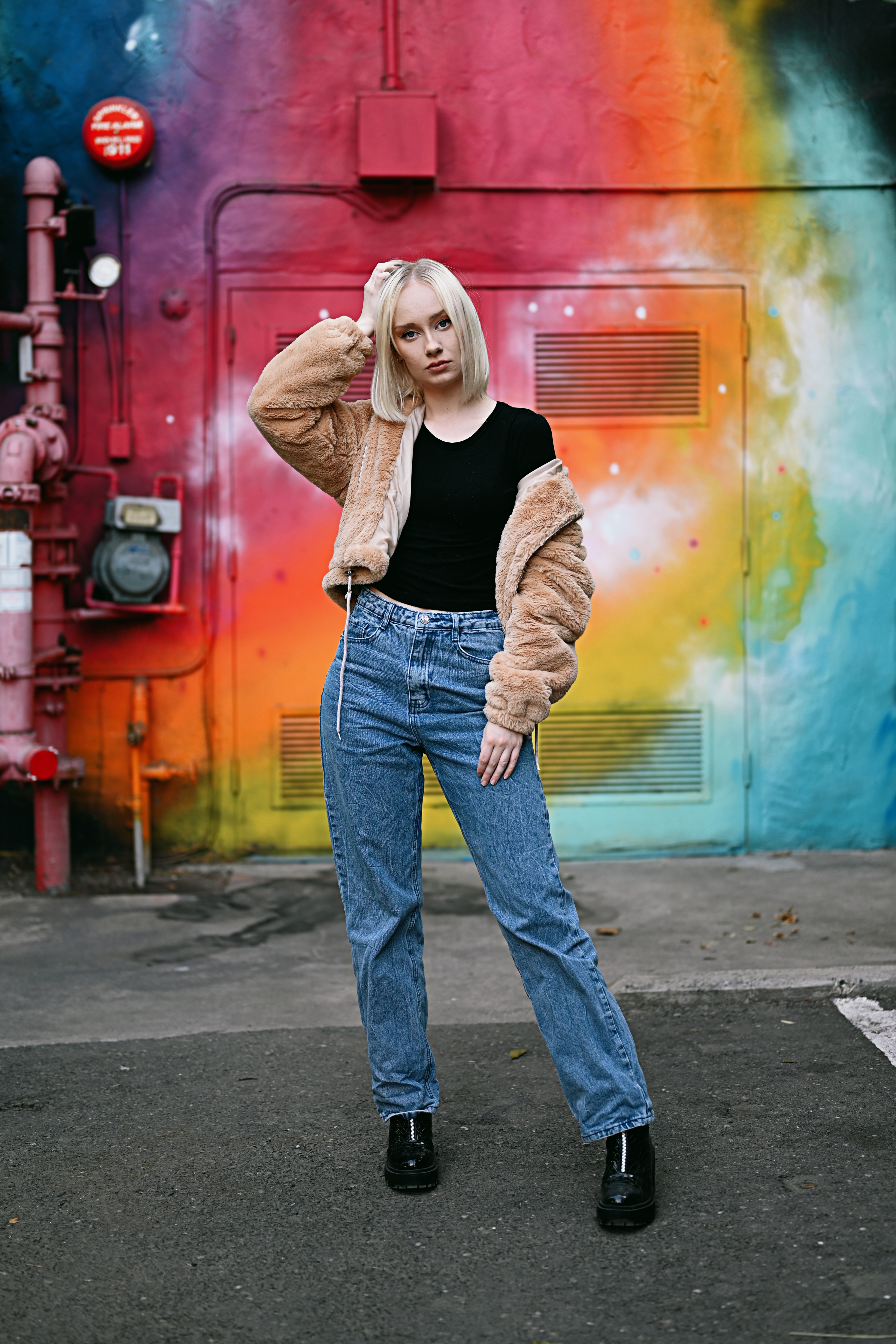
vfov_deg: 38.9
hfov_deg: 26.5
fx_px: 1904
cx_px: 441
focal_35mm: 51
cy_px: 664
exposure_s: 1/160
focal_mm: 50
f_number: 1.8
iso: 100
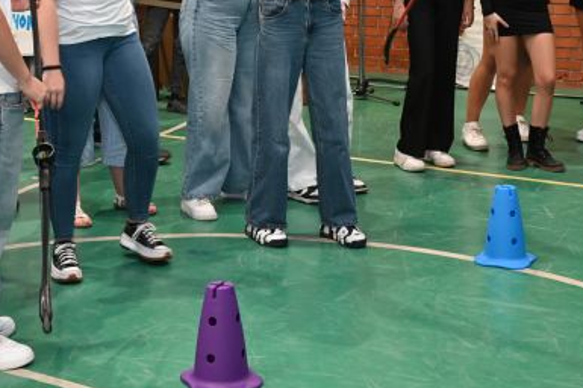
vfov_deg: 17.3
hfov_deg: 26.3
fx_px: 1246
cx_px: 265
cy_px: 17
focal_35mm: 77
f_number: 5
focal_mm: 37
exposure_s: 1/80
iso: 1600
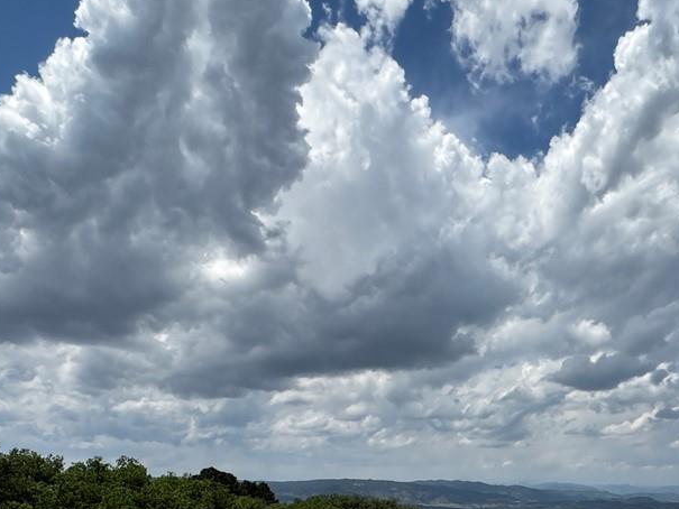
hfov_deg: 48.3
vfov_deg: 33.7
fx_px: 726
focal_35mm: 37
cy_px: 557
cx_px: 504
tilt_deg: -5.3
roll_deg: +0.0
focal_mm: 2.22
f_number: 2.2
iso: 50
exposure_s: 1/3390
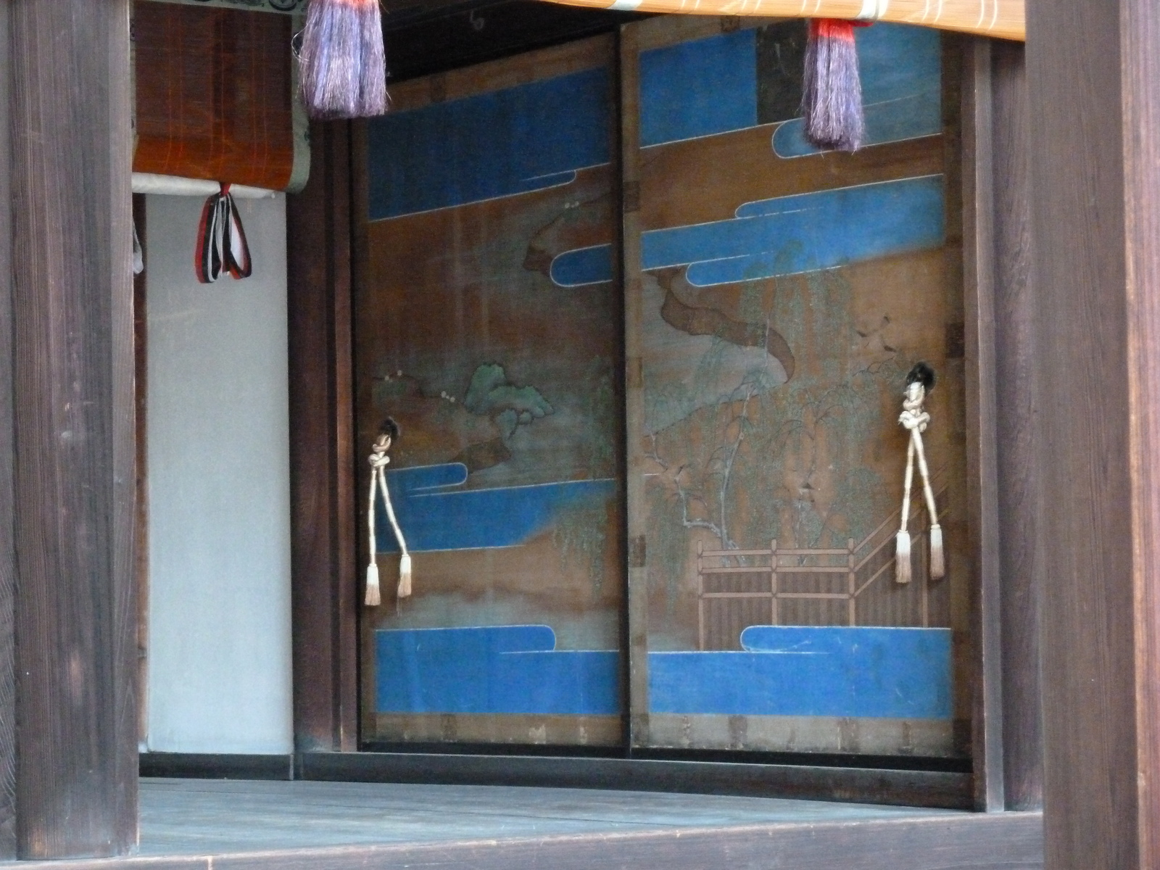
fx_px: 4289
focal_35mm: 128
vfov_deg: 11.6
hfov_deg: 15.4
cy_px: 435
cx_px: 580
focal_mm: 21
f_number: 4.4
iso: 1000
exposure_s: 1/40
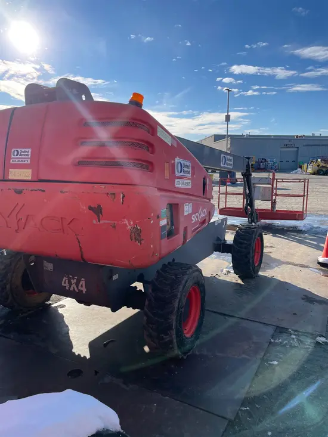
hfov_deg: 53.1
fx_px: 328
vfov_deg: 67.3
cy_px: 218
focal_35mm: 26
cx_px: 164
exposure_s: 1/4132
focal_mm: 4.2
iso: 32
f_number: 1.6
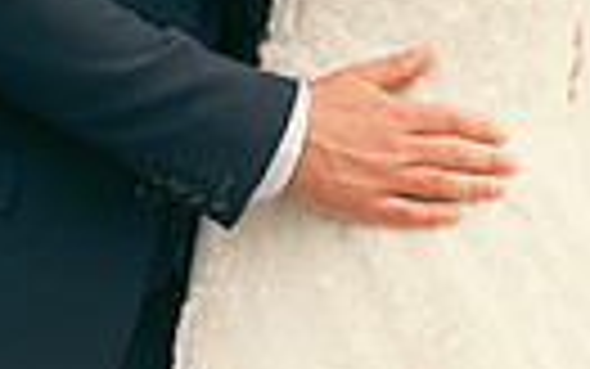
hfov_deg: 5.8
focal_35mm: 362
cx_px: 108
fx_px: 5823
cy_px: -241
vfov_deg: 3.6
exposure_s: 1/320
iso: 125
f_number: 3.5
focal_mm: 80
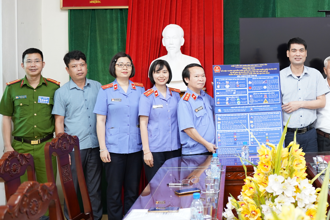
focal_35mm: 56
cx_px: 271
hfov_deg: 34.6
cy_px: 61
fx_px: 510
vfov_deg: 24.1
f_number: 2.8
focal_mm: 30.9
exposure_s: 1/40
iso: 800
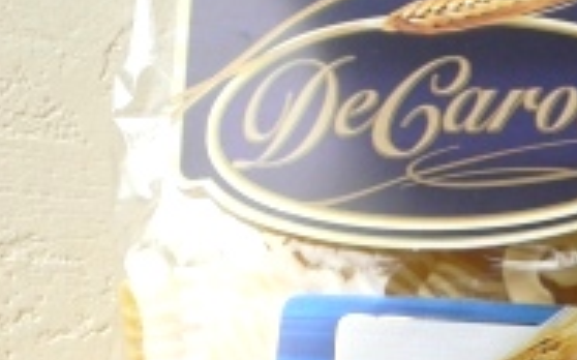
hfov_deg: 23.4
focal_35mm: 87
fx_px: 1367
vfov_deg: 14.8
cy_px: 317
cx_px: 484
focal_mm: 6.3
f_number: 4
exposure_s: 1/100
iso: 80
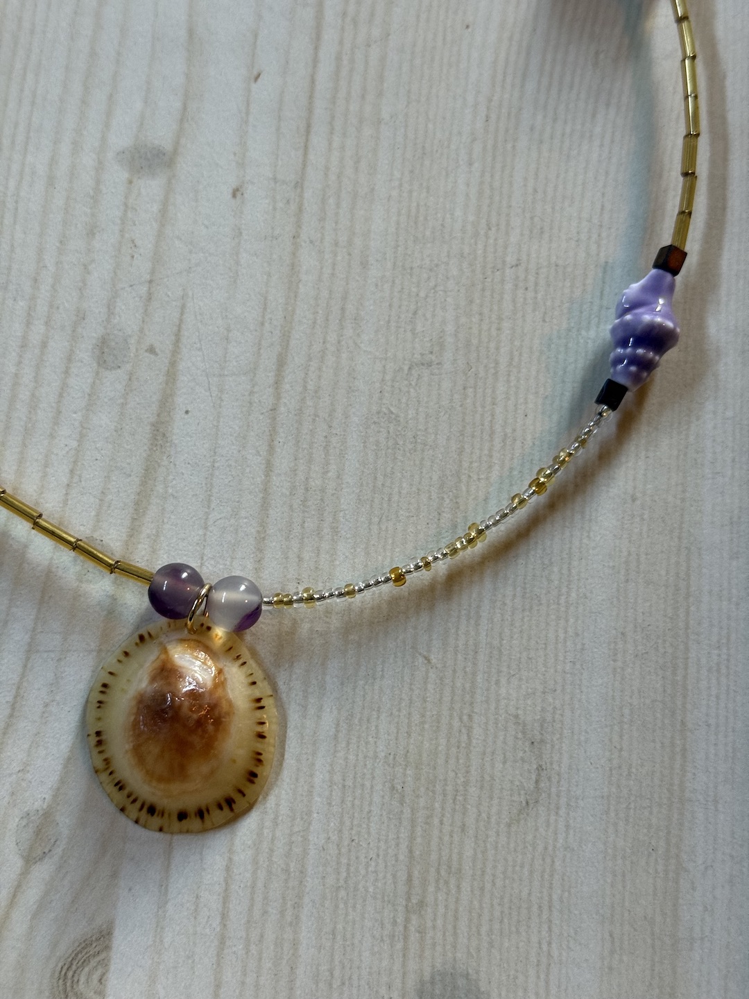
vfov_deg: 39.7
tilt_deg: -76.6
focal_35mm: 48
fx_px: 1385
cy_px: 500
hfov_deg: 30.3
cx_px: 374
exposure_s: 1/60
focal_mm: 6.76
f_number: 1.78
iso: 200
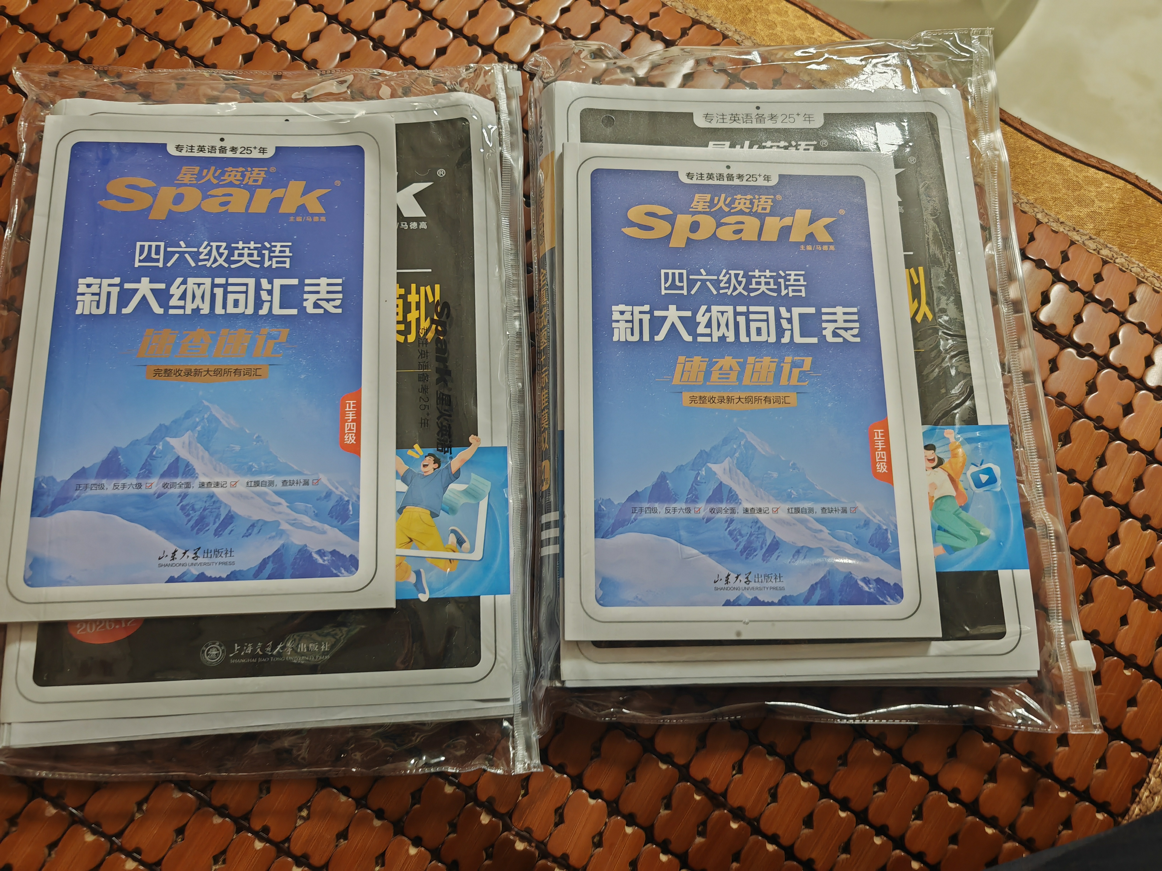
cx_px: 581
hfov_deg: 65.3
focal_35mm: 27
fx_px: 906
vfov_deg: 51.4
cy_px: 436
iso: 400
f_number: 1.6
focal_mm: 7.62
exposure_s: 1/50
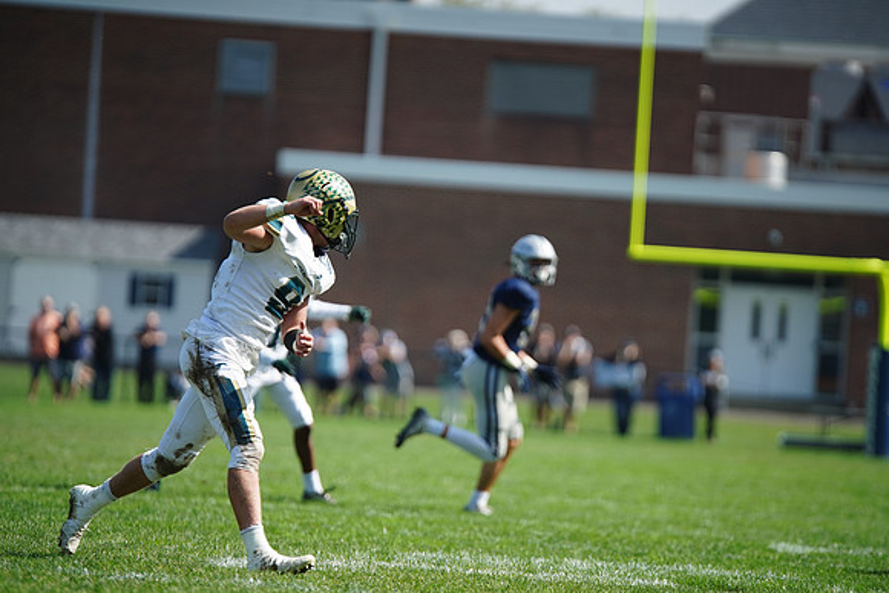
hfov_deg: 7.5
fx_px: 6768
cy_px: 296
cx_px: 444
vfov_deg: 5.0
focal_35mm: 274
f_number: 2.8
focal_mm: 274
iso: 400
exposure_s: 1/4000
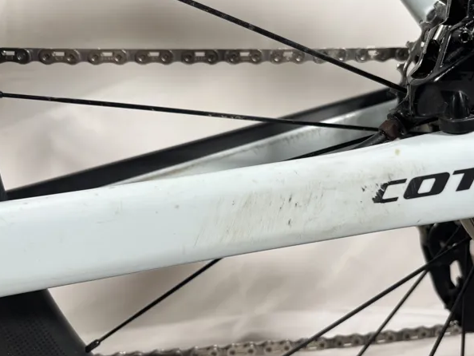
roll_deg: -1.3
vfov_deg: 40.7
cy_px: 181
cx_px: 263
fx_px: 479
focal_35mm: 35
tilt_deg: -16.4
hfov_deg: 52.5
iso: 125
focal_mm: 5.96
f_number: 1.6
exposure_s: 1/121
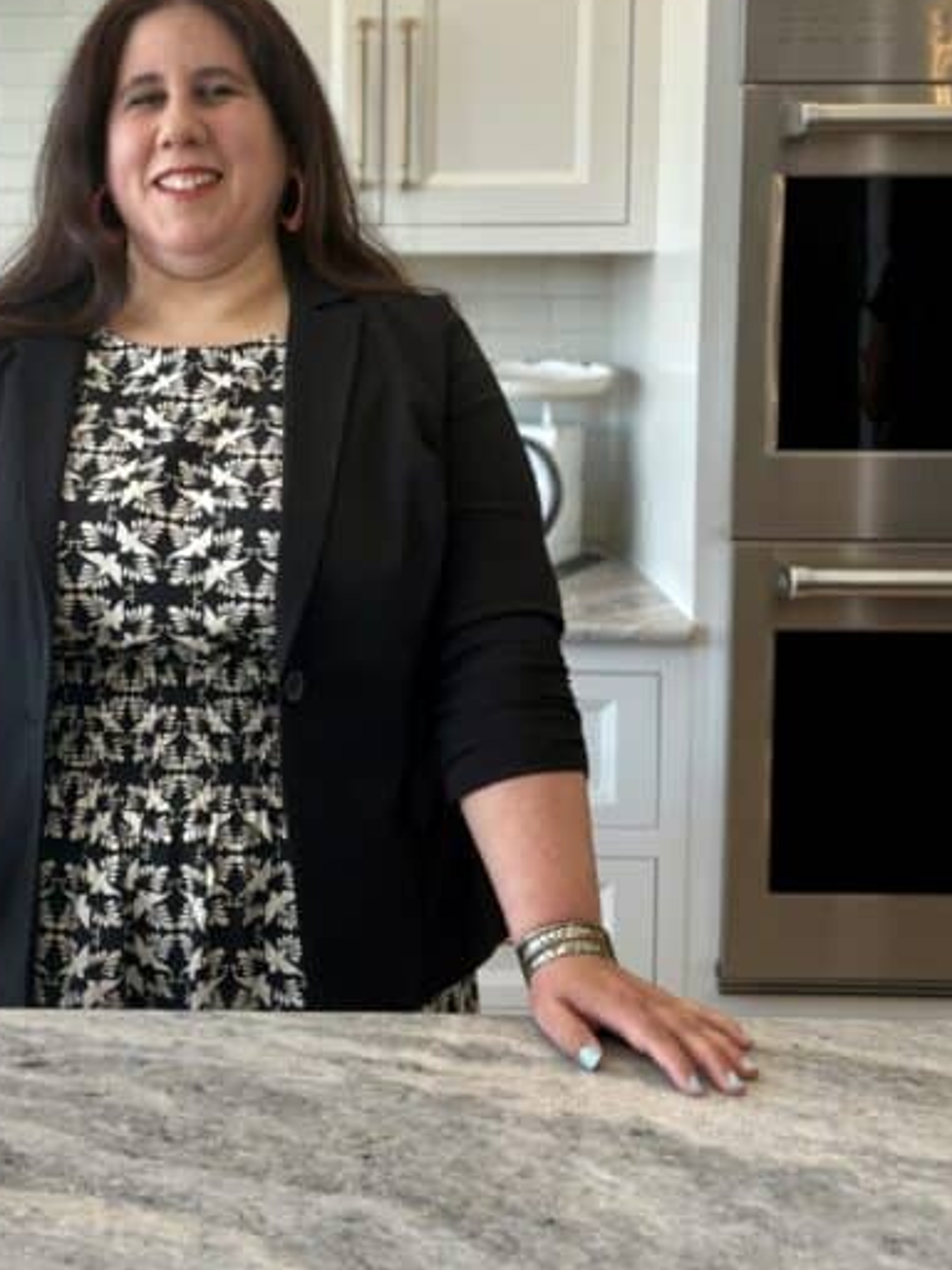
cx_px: 203
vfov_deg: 36.2
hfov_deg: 27.5
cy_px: 362
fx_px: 1907
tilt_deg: -5.0
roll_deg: +0.0
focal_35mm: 52
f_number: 1.6
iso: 64
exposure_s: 1/60
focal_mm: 5.96
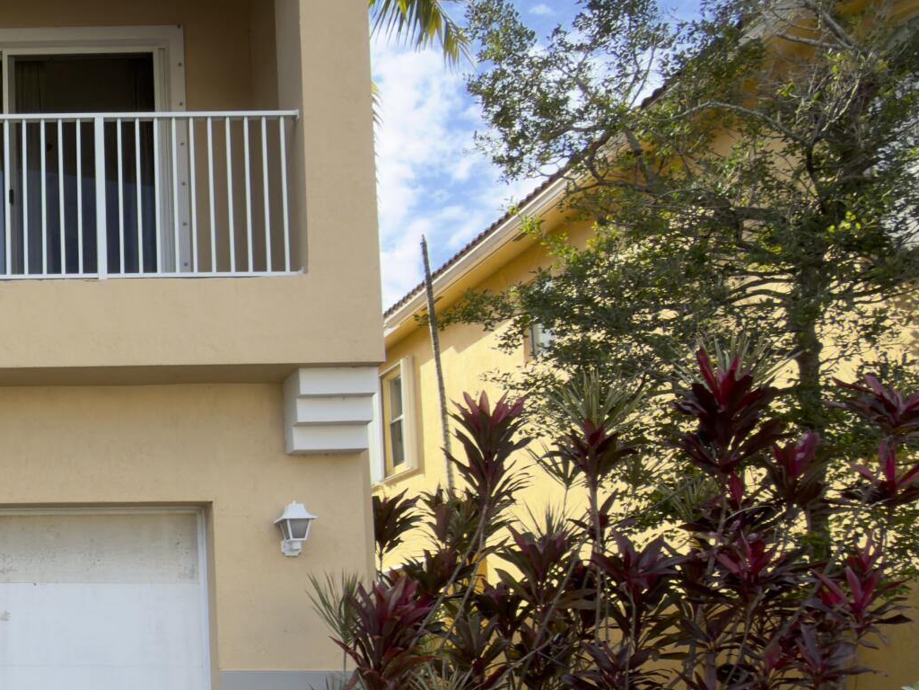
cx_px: -93
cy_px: 571
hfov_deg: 38.0
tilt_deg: +5.9
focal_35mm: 41
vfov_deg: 33.9
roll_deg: +0.8
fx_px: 1088
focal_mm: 2.22
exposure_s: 1/326
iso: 20
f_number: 2.2
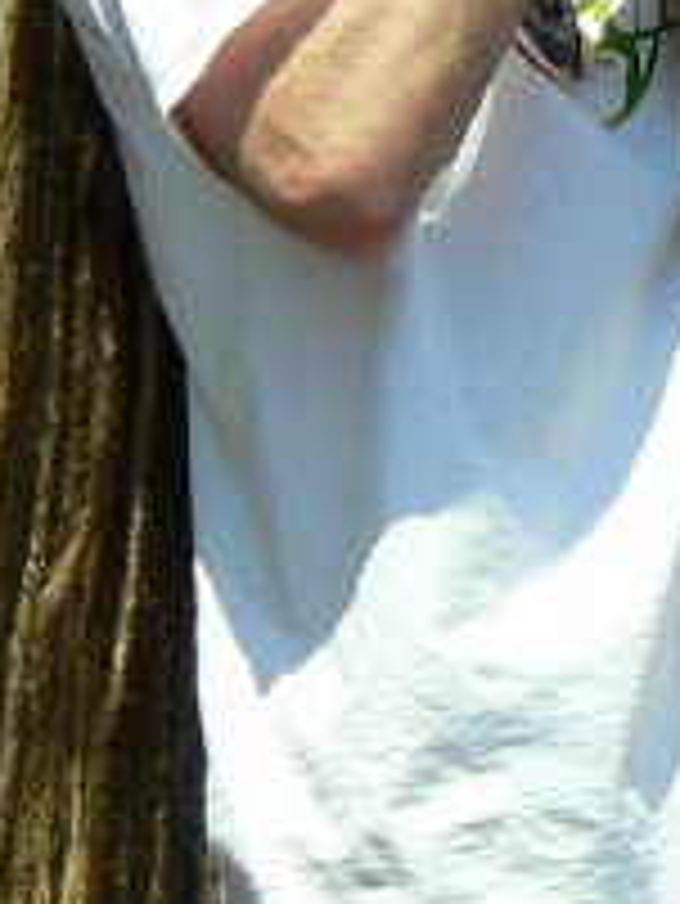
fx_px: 11382
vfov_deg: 4.6
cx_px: 779
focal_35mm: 435
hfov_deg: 3.4
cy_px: 225
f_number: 3.3
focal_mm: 25.1
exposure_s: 1/800
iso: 100
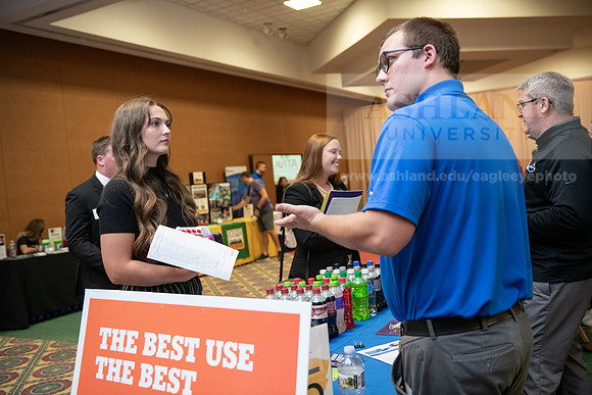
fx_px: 592
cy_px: 198
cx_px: 296
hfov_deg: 53.1
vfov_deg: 36.9
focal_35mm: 36
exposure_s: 1/200
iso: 1600
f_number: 3.2
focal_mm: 36
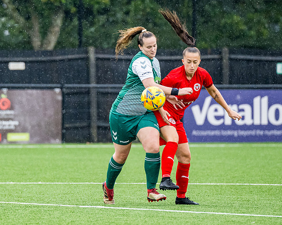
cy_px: 100
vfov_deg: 3.0
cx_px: 93
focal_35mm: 517
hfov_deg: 3.7
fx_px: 4314
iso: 1250
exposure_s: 1/1250
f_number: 3.2
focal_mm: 200
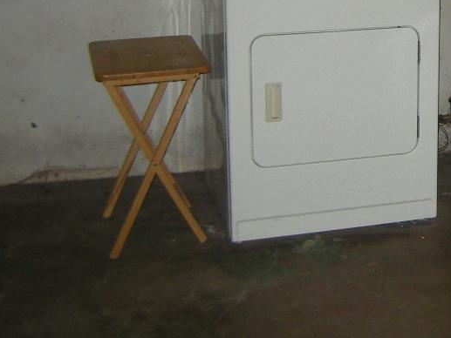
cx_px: 445
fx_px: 1016
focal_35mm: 78
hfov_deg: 24.0
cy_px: -6
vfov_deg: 18.4
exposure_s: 1/60
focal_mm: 4.7
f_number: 2.8
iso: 120
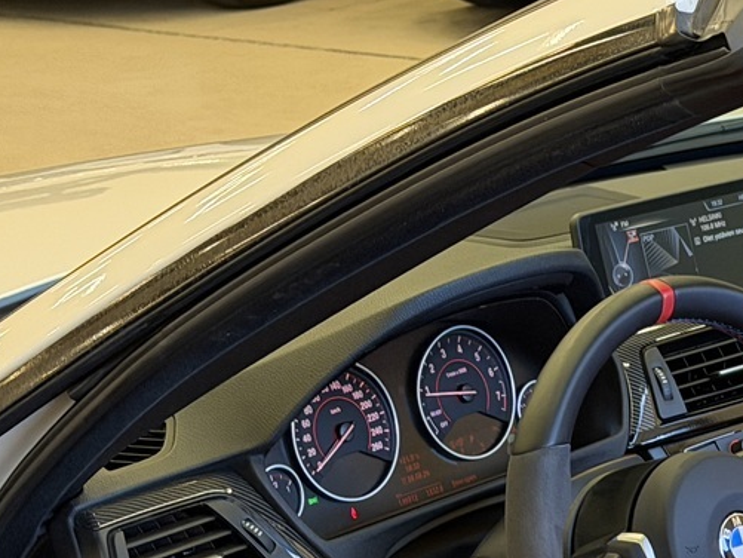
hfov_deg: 14.0
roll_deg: +1.9
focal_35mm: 138
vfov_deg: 10.7
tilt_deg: -18.5
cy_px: 528
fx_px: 2963
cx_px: 813
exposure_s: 1/33
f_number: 1.78
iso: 200
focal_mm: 6.76
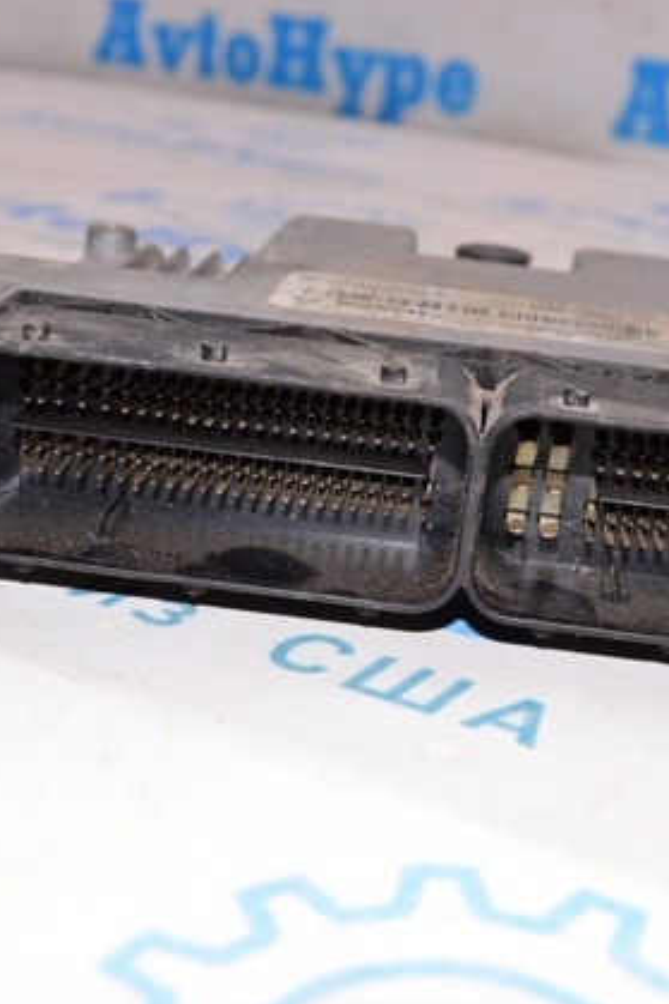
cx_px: 403
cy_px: 504
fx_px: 1723
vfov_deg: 32.5
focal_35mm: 62
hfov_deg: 21.9
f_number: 8
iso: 1600
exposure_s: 1/160
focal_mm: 27
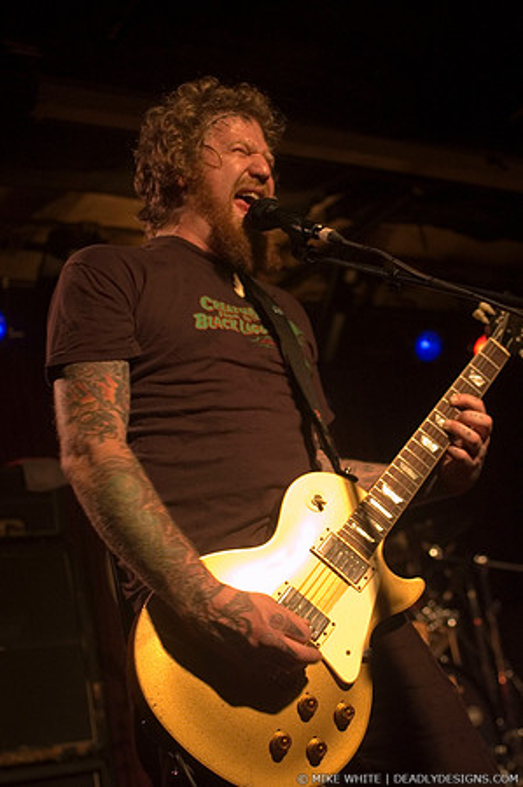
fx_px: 1147
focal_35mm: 52
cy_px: 394
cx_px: 262
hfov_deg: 25.7
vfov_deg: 37.9
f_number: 2.8
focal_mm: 35
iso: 800
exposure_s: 1/60
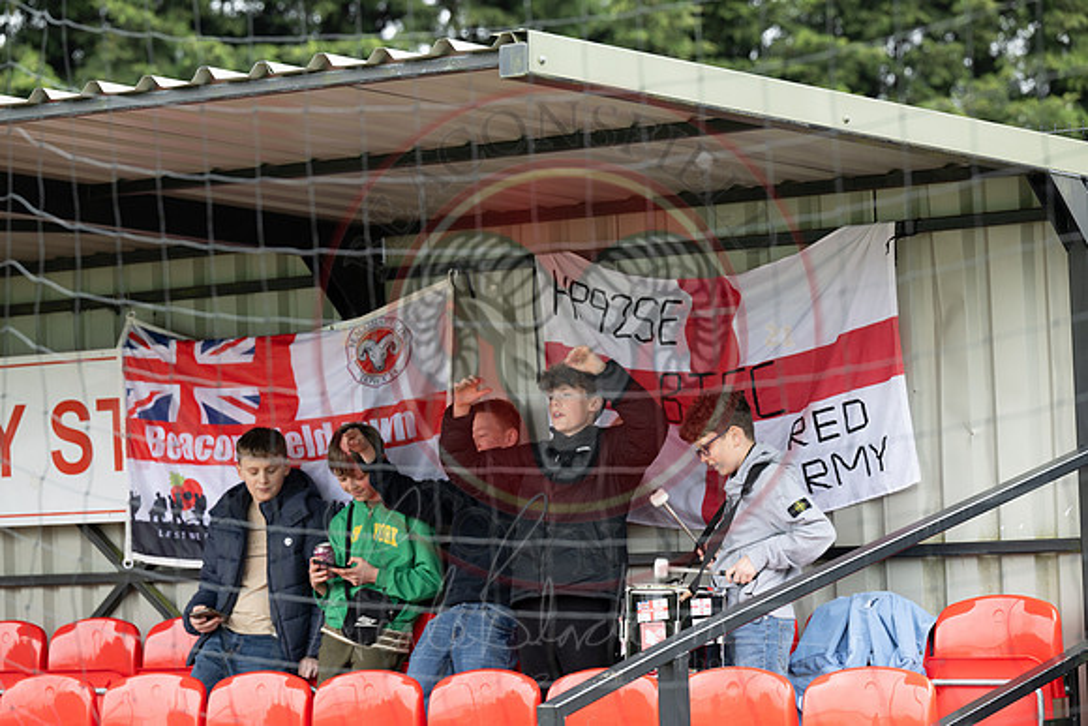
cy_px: 363
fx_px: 3778
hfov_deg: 16.4
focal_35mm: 125
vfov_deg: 11.0
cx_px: 544
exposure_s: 1/160
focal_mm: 125
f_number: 4.5
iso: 400
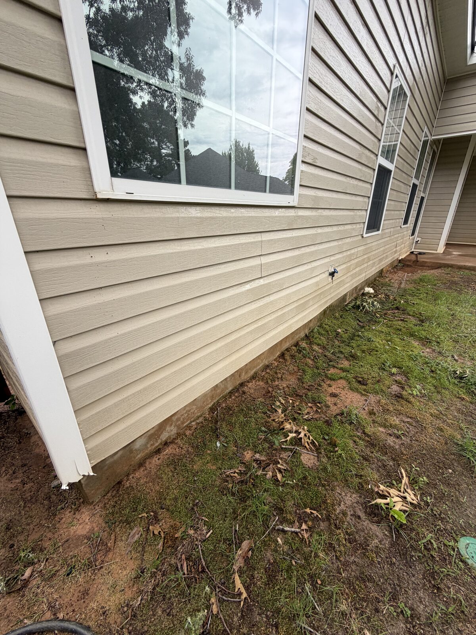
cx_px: 238
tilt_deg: -25.0
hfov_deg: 85.7
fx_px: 257
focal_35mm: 14
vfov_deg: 102.1
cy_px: 318
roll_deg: +2.0
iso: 50
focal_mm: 2.22
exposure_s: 1/293
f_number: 2.2
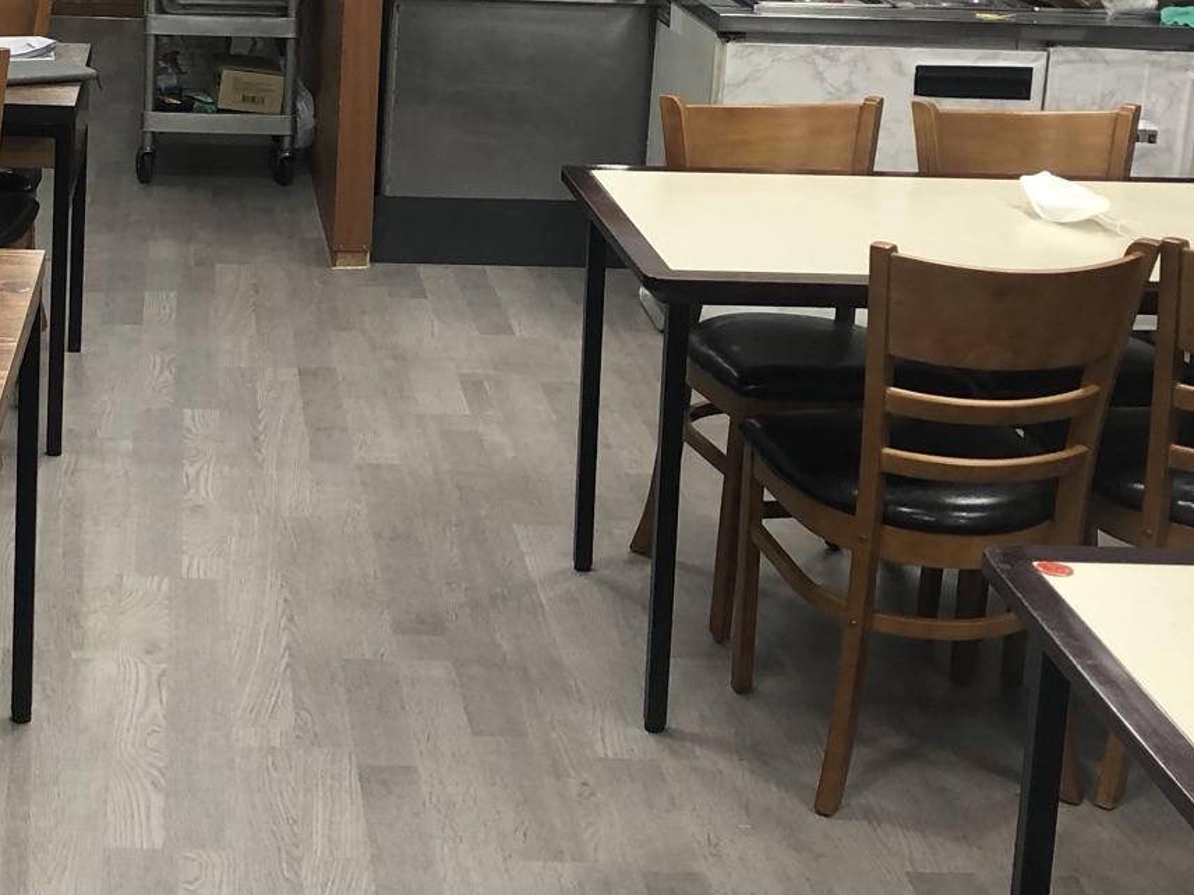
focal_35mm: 67
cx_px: 190
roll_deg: -1.5
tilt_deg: -11.0
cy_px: 177
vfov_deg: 21.7
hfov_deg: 28.2
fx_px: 2311
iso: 25
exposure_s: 1/40
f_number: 1.8
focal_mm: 3.99
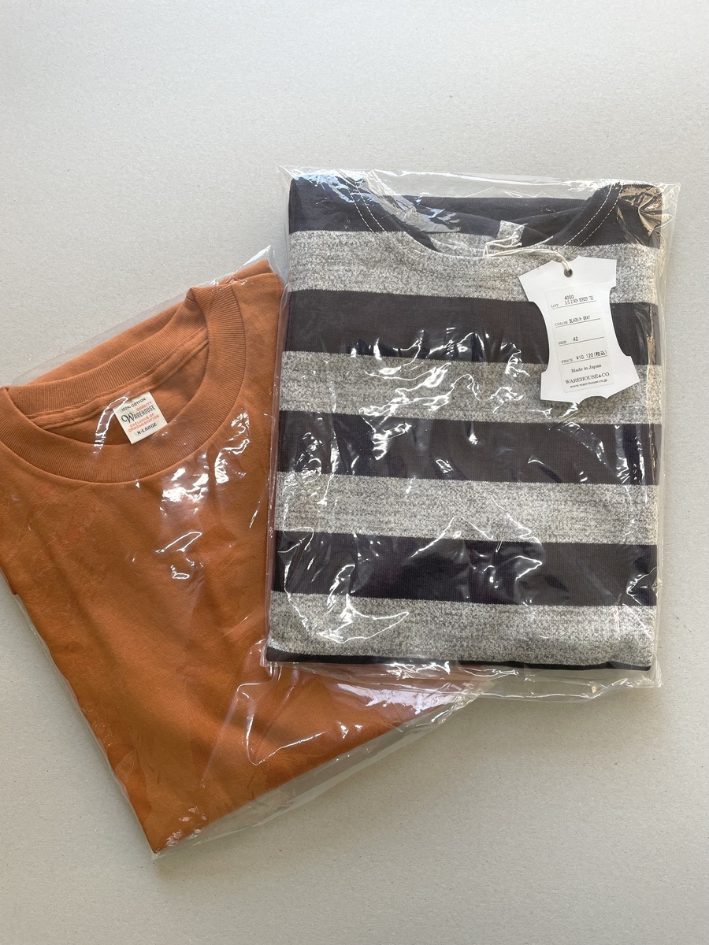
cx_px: 354
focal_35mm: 26
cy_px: 472
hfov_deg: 53.1
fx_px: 710
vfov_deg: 67.3
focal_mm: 4.2
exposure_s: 1/148
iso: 32
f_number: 1.6
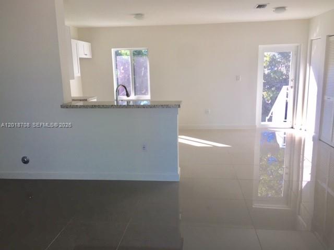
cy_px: 125
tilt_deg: -10.9
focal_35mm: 29
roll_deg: +0.4
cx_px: 167
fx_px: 280
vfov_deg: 48.2
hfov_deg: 61.7
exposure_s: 1/120
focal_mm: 4.15
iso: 32
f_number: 2.2
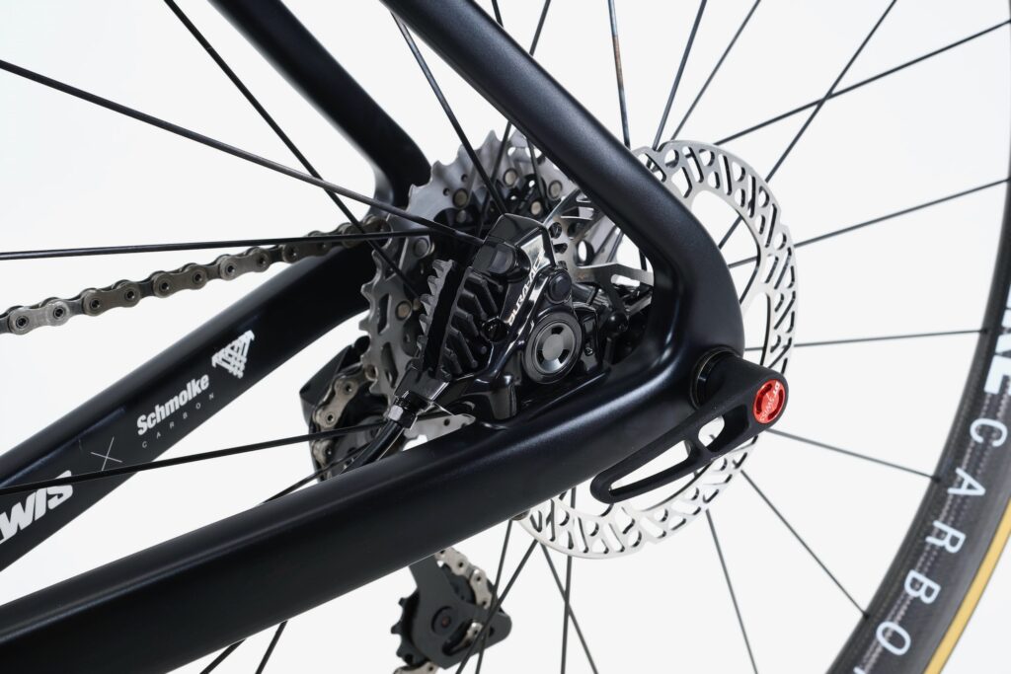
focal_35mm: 60
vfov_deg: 22.6
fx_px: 1685
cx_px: 506
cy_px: 337
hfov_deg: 33.4
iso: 32
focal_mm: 60
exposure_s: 1/160
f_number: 16
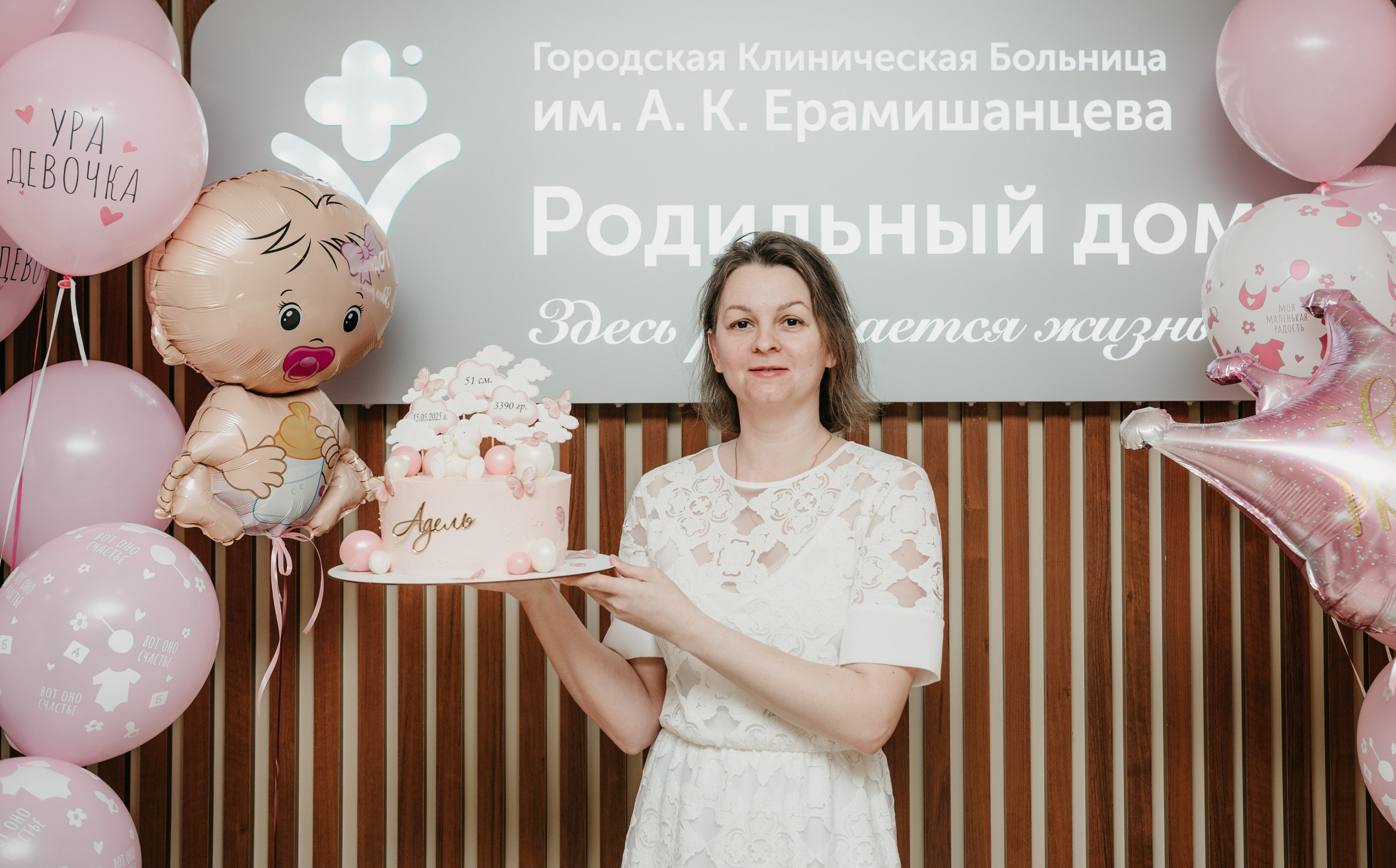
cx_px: 812
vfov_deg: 25.7
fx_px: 1900
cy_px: 329
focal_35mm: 50
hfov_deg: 40.2
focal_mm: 40
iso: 200
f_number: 4
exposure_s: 1/160
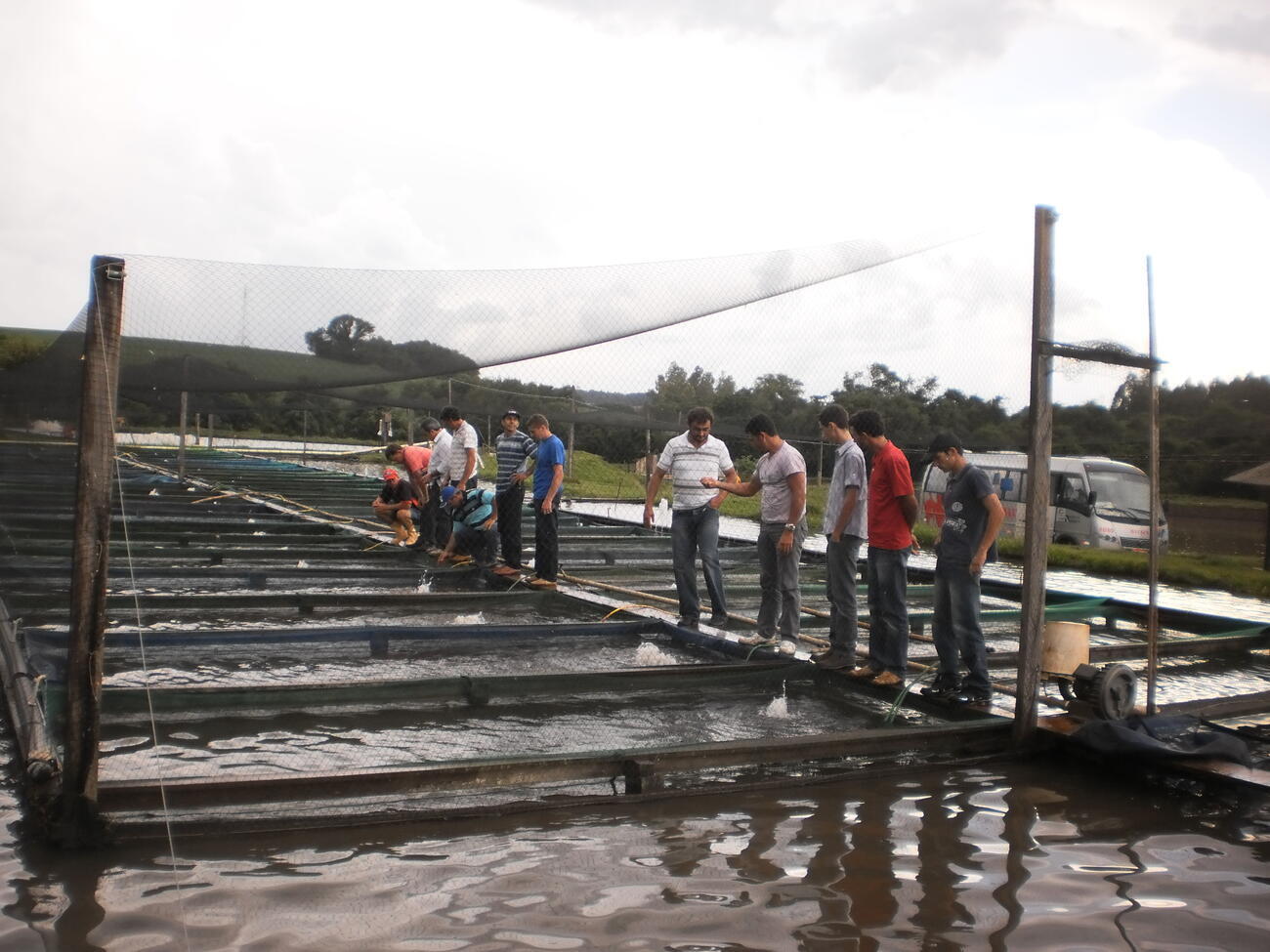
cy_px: 476
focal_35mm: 36
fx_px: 1321
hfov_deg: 51.4
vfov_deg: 39.7
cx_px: 635
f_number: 3.1
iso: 100
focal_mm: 6.3
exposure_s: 1/125
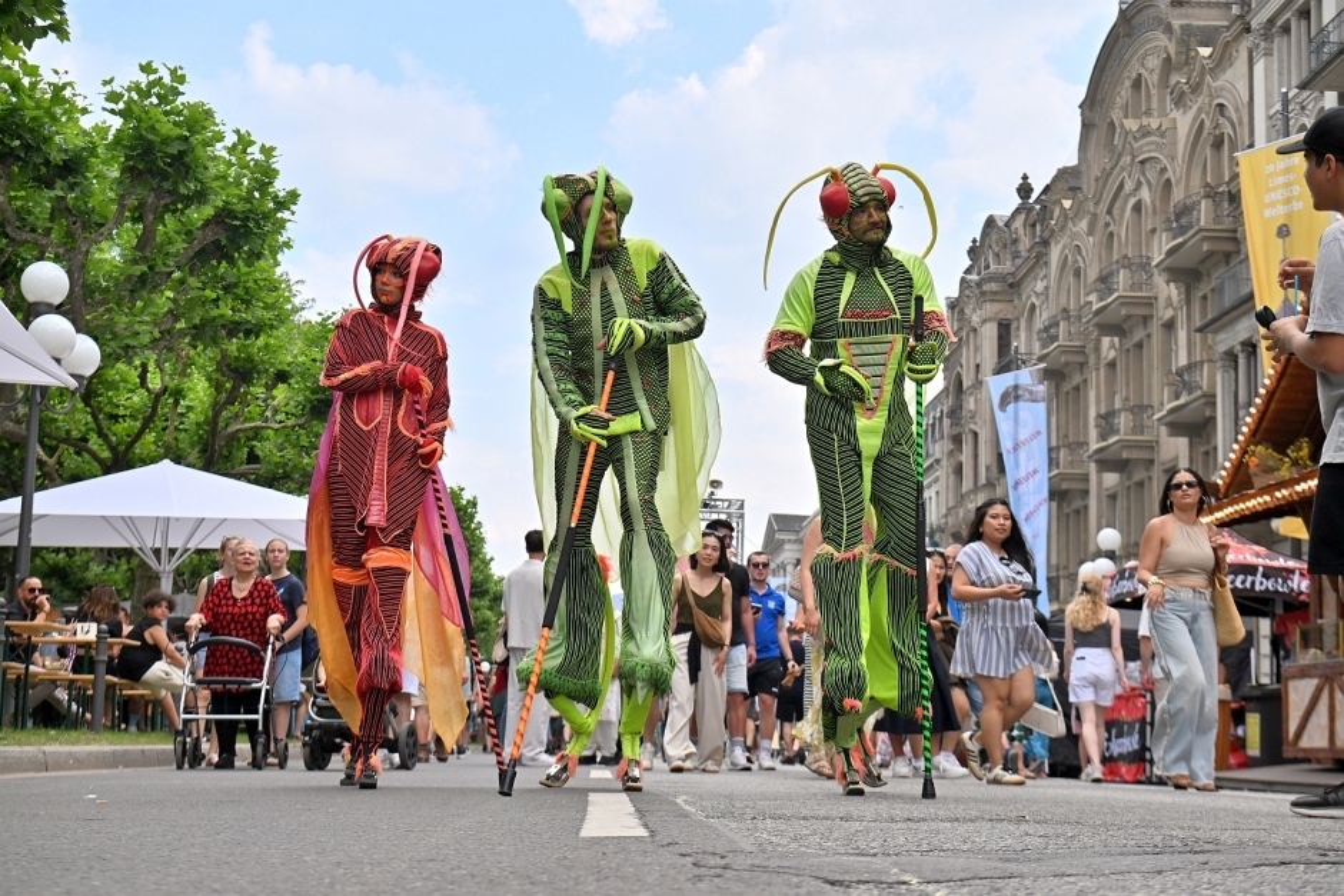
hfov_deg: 41.1
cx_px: 672
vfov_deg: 28.1
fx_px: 1792
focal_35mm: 48
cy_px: 448
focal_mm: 48
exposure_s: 1/500
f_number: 8
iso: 250
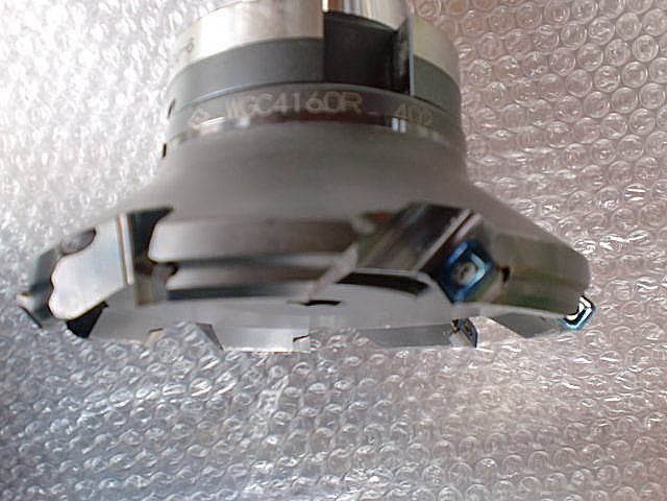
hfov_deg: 52.6
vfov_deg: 40.7
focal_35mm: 35
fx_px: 674
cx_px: 334
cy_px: 250
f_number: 3.1
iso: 125
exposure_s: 1/60
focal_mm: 6.3
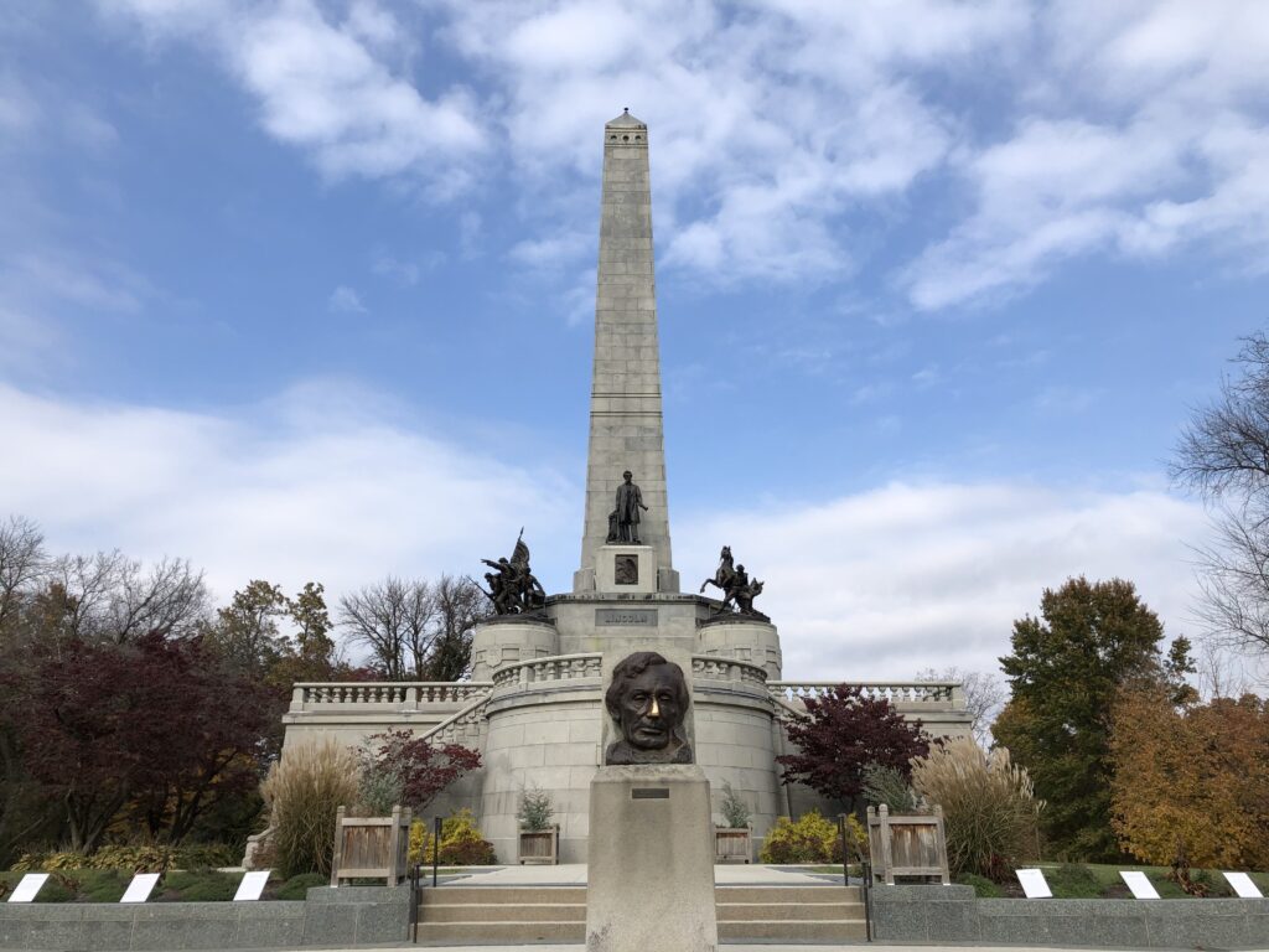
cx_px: 634
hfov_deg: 63.4
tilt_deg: +19.1
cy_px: 476
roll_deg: +0.3
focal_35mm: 28
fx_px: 1026
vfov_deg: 49.7
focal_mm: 3.99
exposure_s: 1/1715
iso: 20
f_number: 1.8
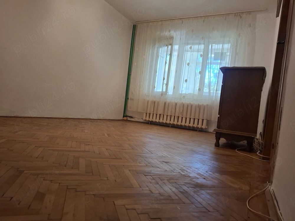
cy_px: 110
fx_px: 196
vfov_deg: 58.9
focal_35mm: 23
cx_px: 148
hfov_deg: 73.9
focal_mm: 5.54
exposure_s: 1/50
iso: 250
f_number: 1.8
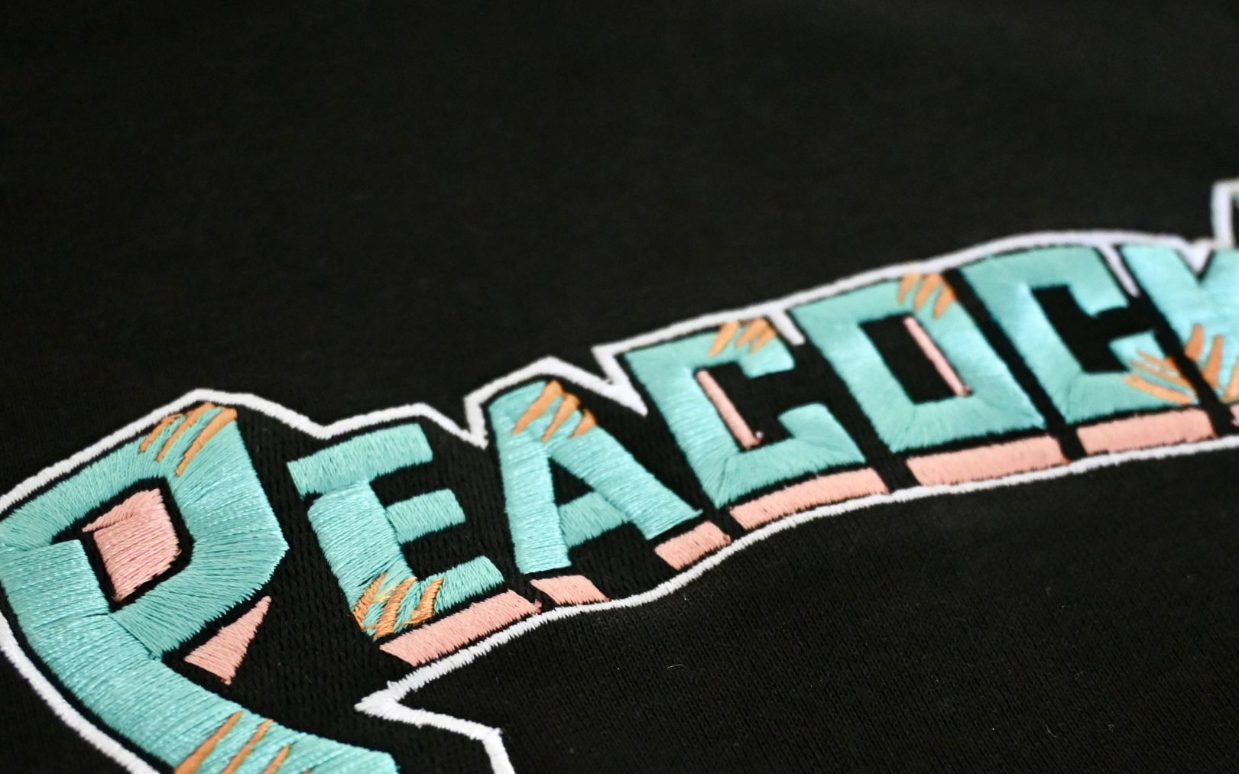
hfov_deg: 30.8
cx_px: 745
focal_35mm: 66
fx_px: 2242
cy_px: 641
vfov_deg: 19.4
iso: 3200
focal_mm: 27.5
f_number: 4.5
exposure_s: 1/60
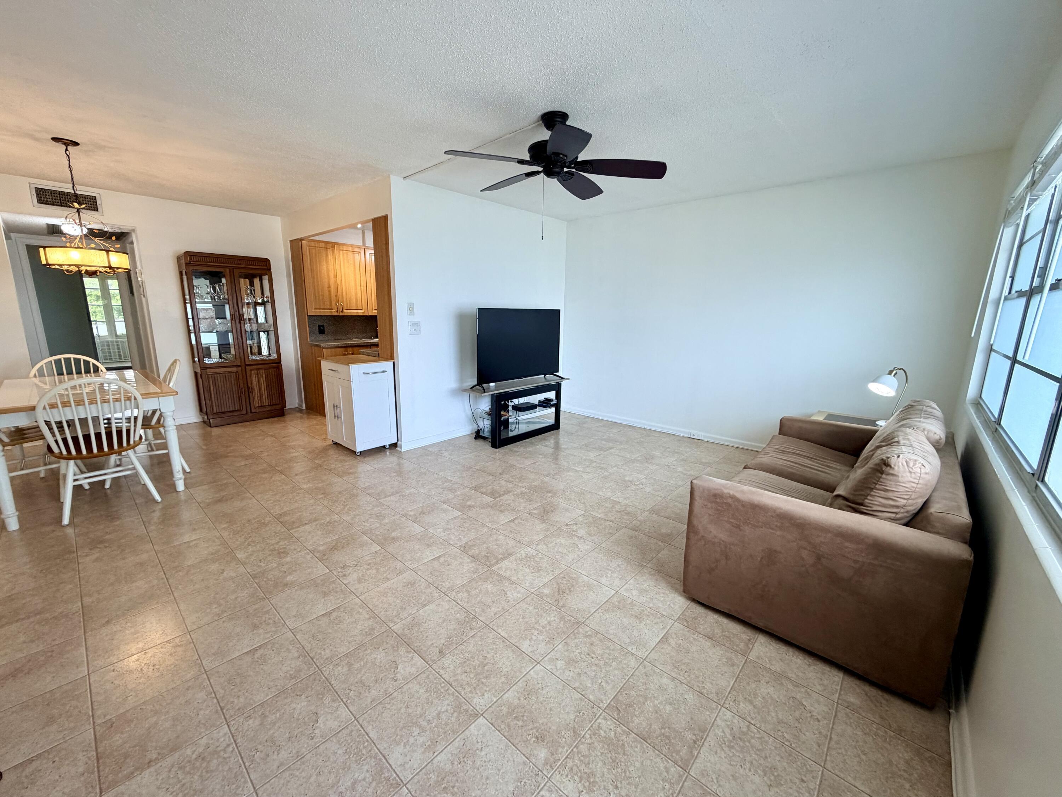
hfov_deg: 102.1
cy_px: 398
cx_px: 531
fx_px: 430
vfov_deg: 85.7
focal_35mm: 14
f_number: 2.2
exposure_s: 1/120
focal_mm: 2.22
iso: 160
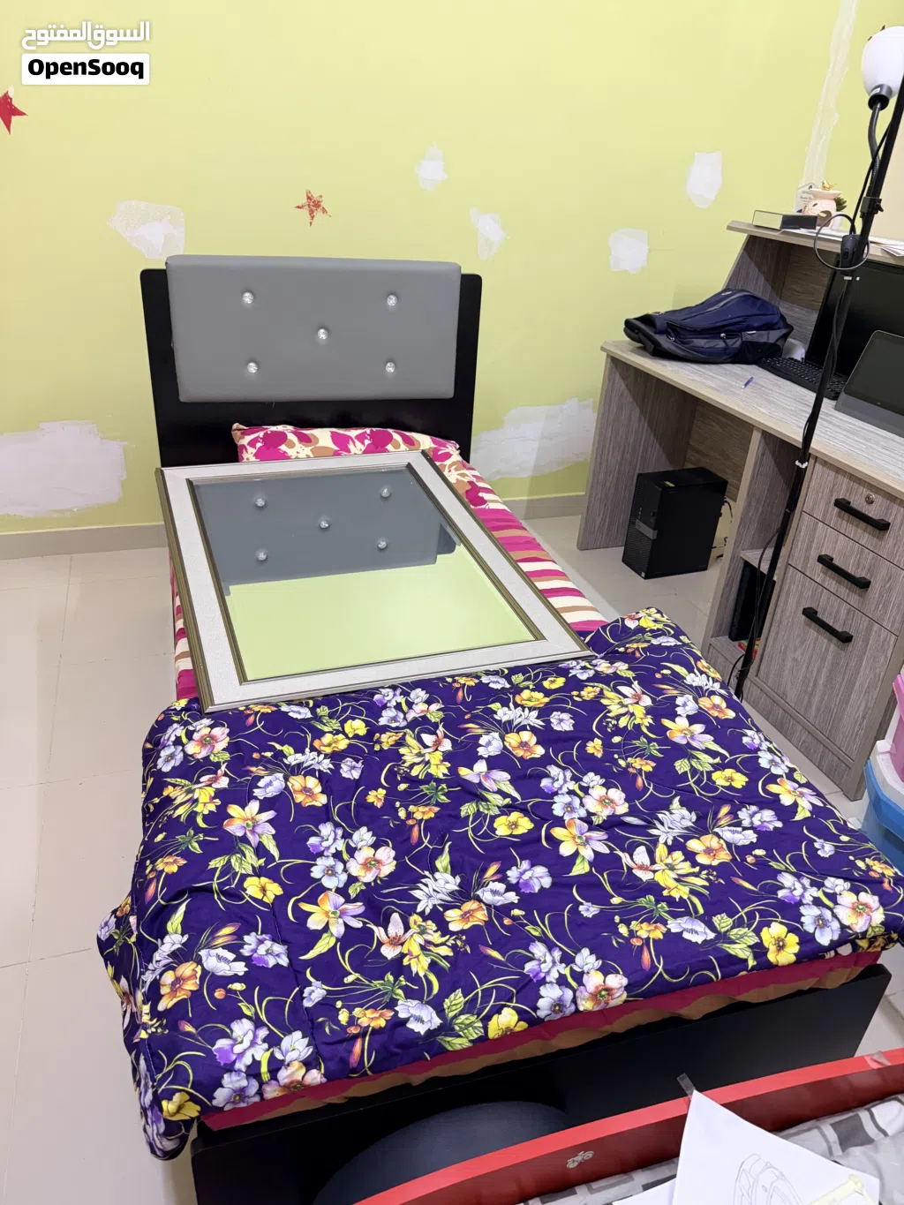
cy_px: 602
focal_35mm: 24
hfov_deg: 56.8
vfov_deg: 71.6
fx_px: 836
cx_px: 452
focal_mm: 6.76
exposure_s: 1/60
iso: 500
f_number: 1.78
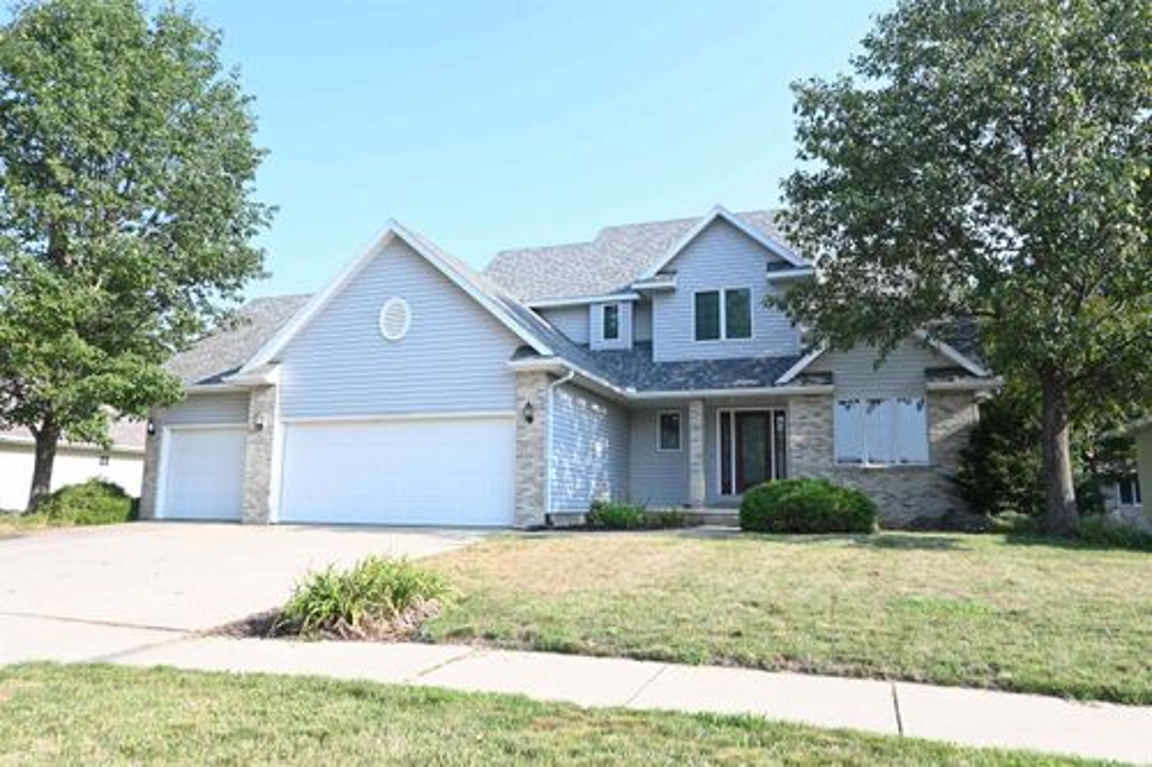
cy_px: 384
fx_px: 768
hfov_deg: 73.8
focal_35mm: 24
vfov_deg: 53.1
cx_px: 576
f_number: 8
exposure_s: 1/80
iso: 100
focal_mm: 16
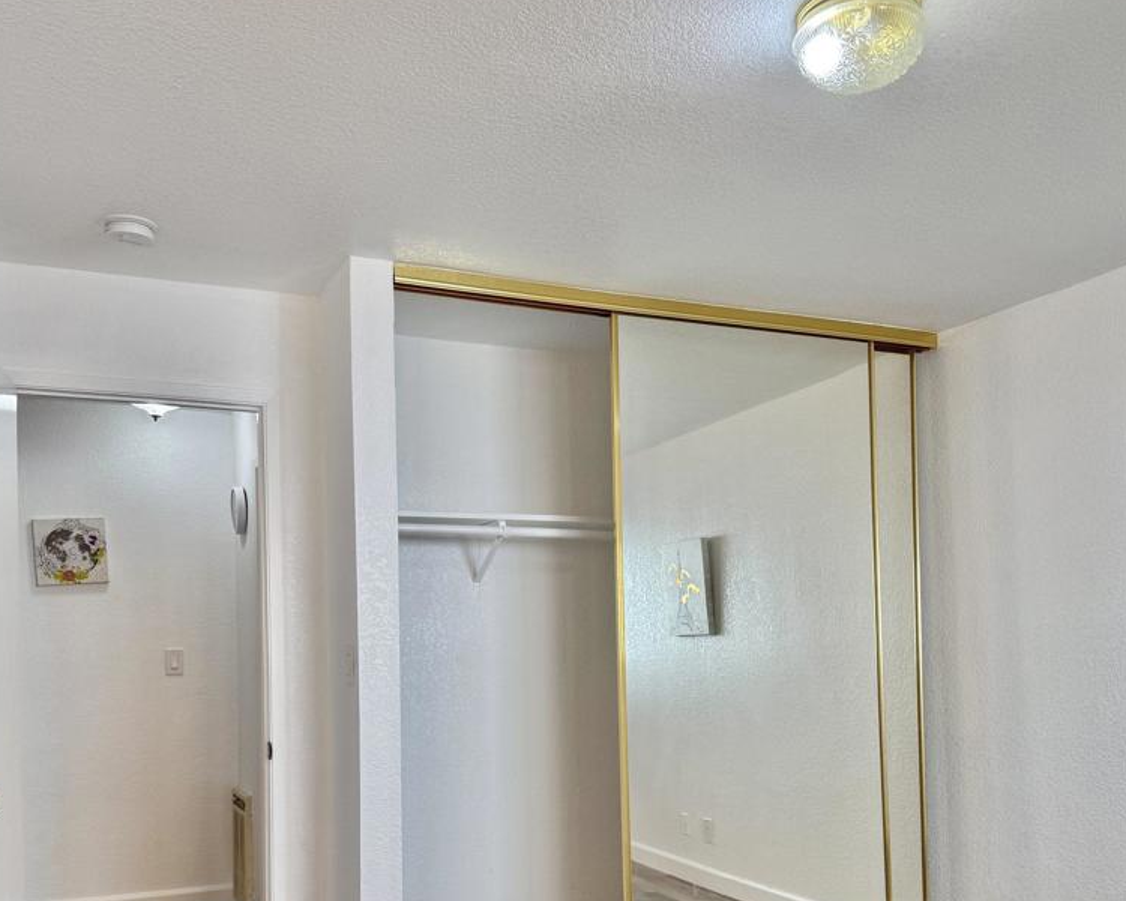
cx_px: 555
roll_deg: +0.7
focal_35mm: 32
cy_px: 628
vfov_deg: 44.8
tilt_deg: +0.2
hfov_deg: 55.7
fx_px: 1066
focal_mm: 6.76
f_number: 1.78
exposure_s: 1/120
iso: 64
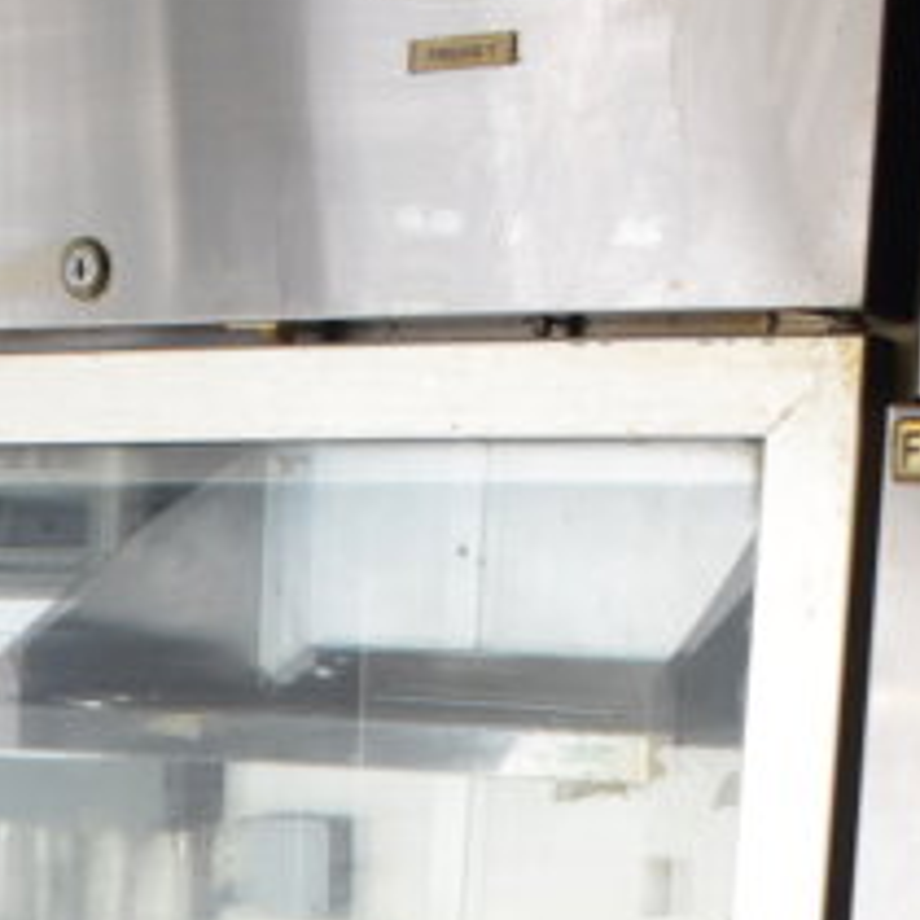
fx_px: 3007
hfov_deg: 17.3
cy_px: 1619
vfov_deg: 15.2
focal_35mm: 100
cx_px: 210
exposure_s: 1/30
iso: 900
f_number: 3.5
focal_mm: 18
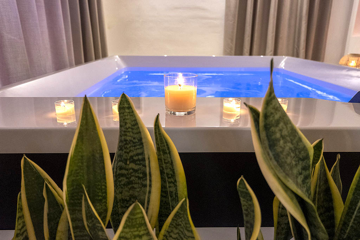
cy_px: 120
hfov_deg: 71.5
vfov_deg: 51.3
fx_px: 250
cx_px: 180
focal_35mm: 25
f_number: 3.5
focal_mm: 16.7
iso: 2000
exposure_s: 1/30
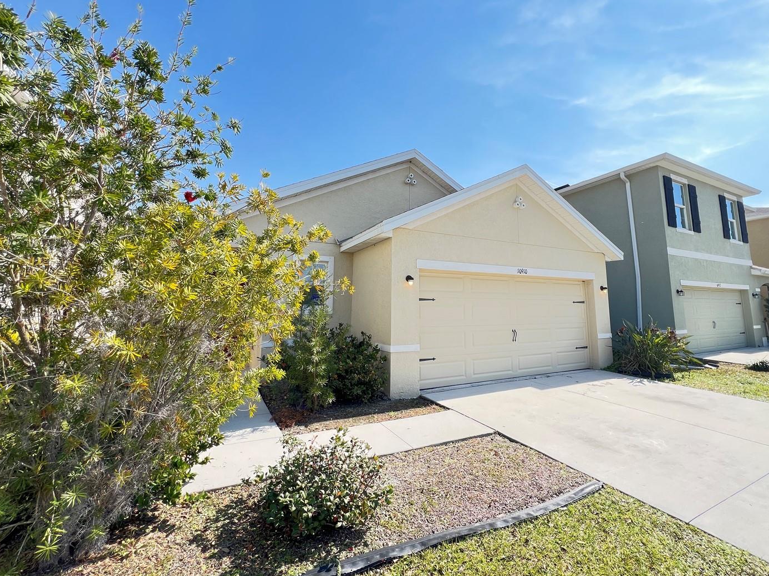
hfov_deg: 97.9
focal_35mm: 15
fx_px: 333
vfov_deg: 81.5
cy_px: 261
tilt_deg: +8.3
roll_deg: +0.2
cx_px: 417
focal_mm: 1.57
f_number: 1.8
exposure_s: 1/399
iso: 32
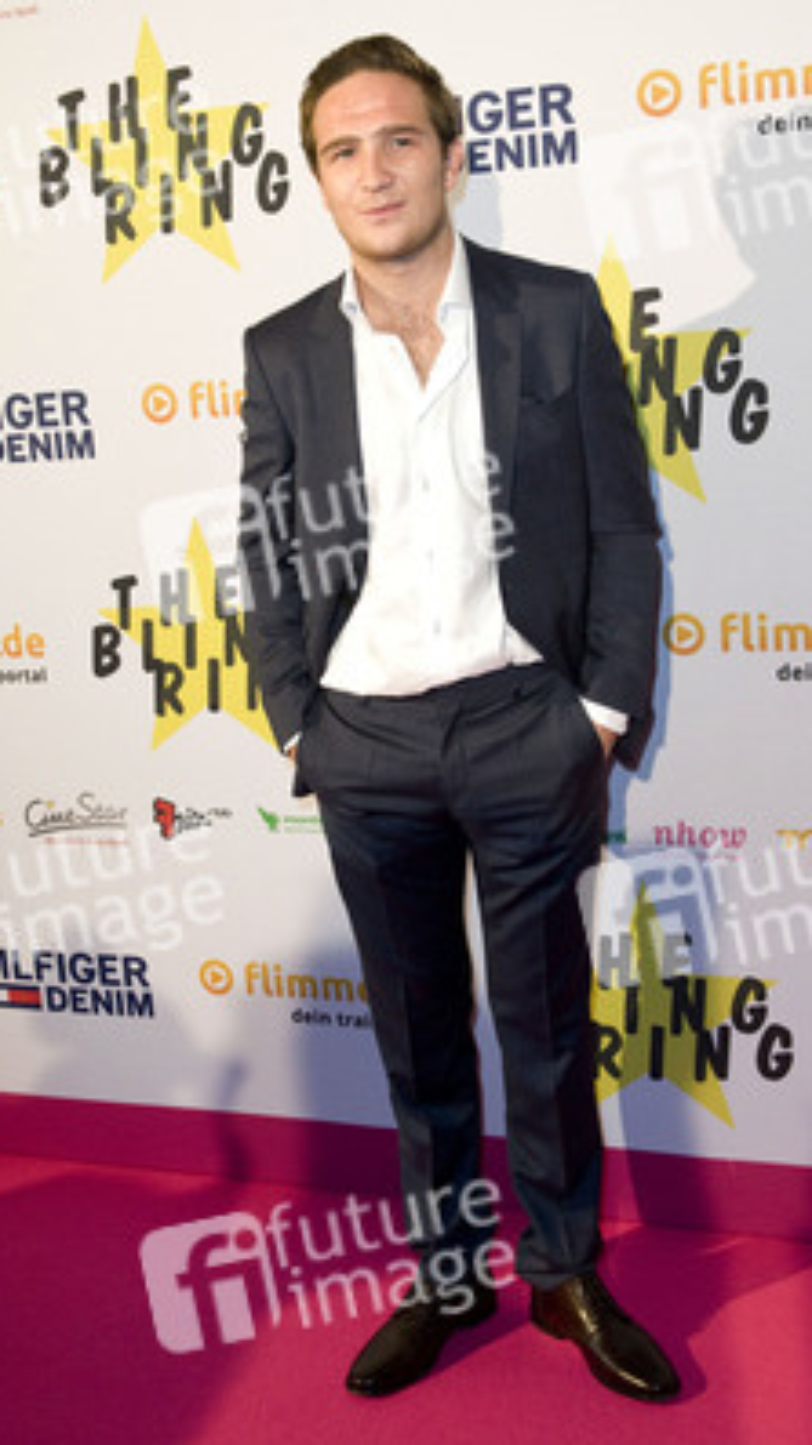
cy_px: 721
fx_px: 1456
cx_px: 435
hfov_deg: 31.1
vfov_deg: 52.8
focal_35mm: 38
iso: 1600
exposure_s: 1/200
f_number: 4.5
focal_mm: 36
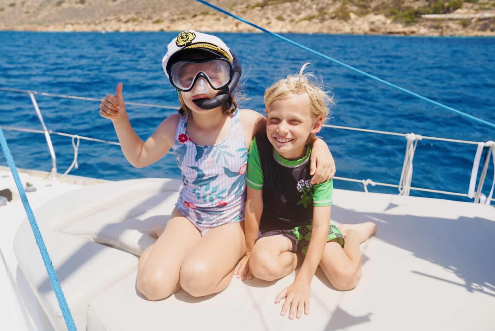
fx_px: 385
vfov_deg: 46.5
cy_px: 166
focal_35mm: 28
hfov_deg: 65.4
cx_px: 248
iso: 250
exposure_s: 1/3200
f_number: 3.5
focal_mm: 28
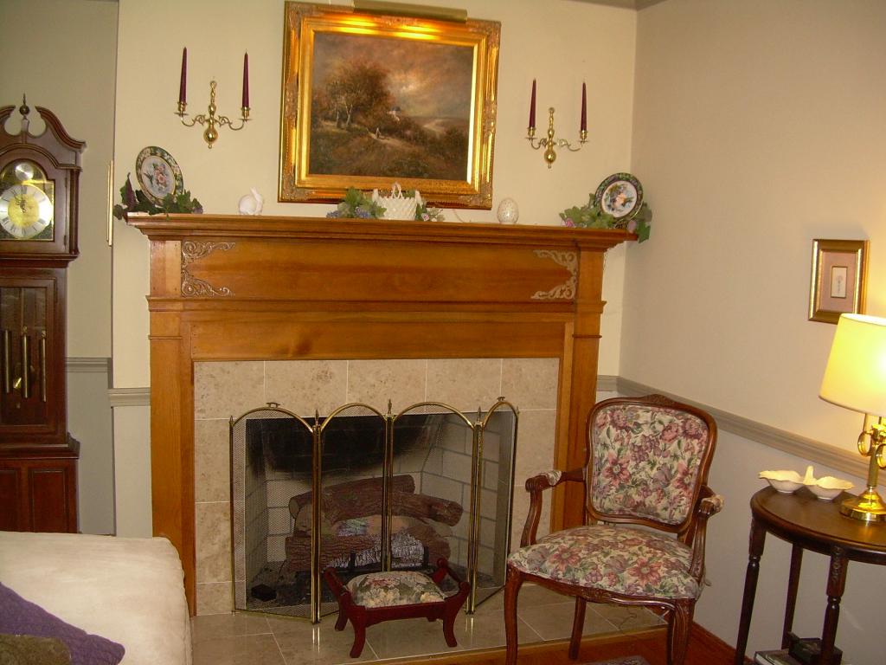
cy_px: 332
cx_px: 443
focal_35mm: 38
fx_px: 973
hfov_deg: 49.0
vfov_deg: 37.7
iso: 200
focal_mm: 6.3
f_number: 2.8
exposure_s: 1/60
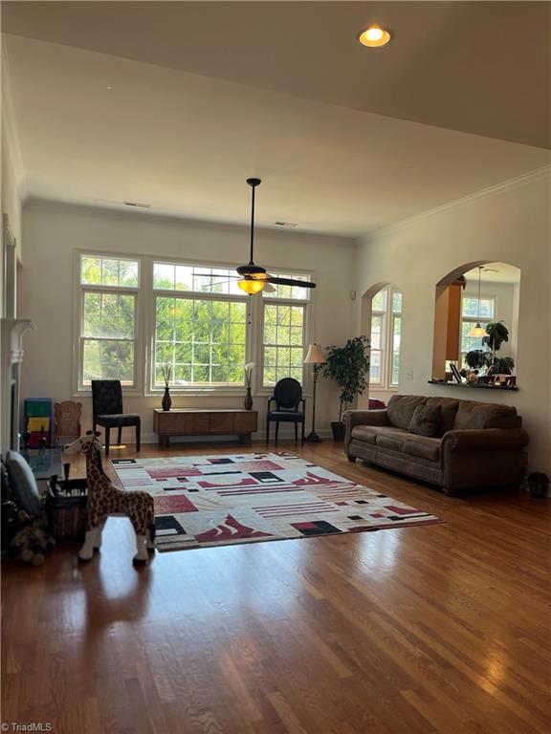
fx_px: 552
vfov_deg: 67.3
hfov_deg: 53.1
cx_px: 276
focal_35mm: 26
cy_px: 367
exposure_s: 1/120
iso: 50
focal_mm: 5.1
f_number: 1.6
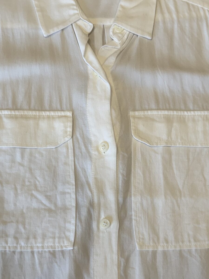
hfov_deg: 35.1
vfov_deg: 45.6
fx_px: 330
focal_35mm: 41
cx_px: 115
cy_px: 163
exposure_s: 1/120
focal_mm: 6.76
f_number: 1.78
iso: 125
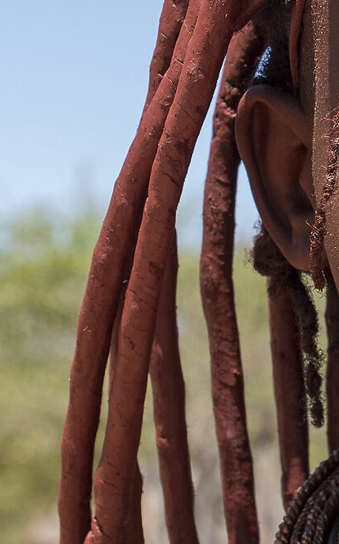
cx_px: 501
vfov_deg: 8.7
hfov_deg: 5.4
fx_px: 3550
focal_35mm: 240
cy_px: 178
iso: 200
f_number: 8
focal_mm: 65
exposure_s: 1/320
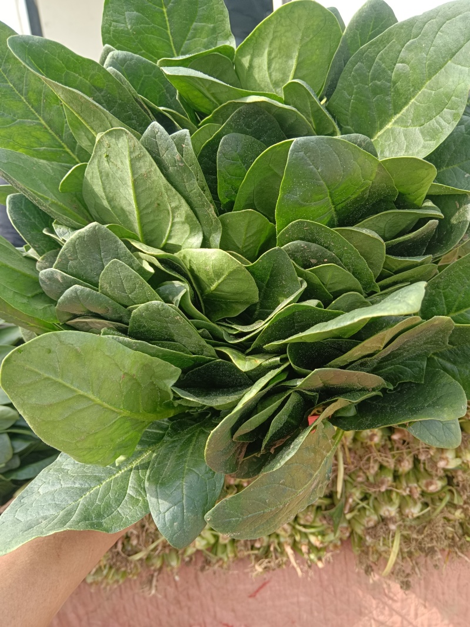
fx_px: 471
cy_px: 314
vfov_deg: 67.3
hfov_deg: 53.1
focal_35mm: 26
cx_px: 235
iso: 100
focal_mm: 4.05
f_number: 1.8
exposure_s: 1/146
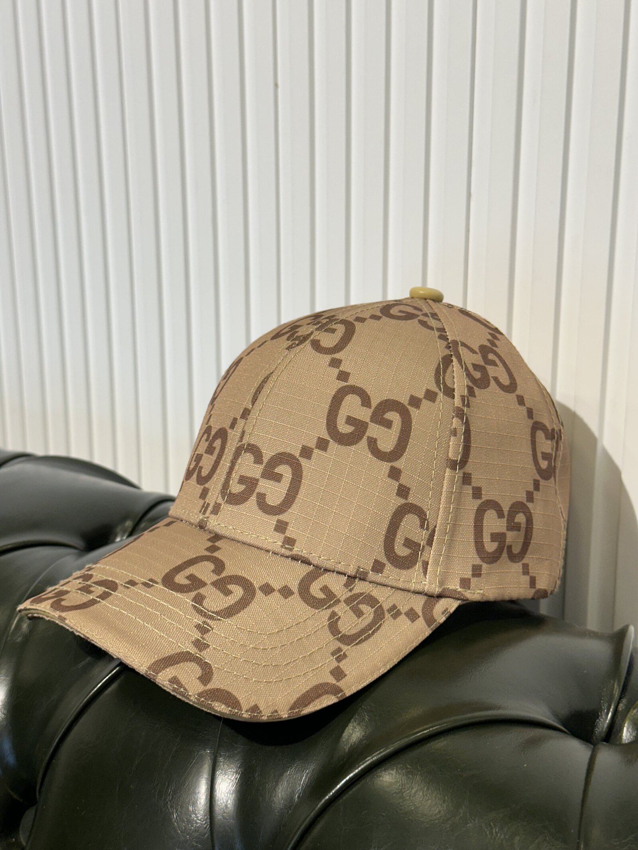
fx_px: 1179
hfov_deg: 30.3
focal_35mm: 48
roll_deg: -0.1
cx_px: 319
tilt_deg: -13.5
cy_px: 425
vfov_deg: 39.7
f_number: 1.78
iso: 50
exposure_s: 1/100
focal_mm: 6.86
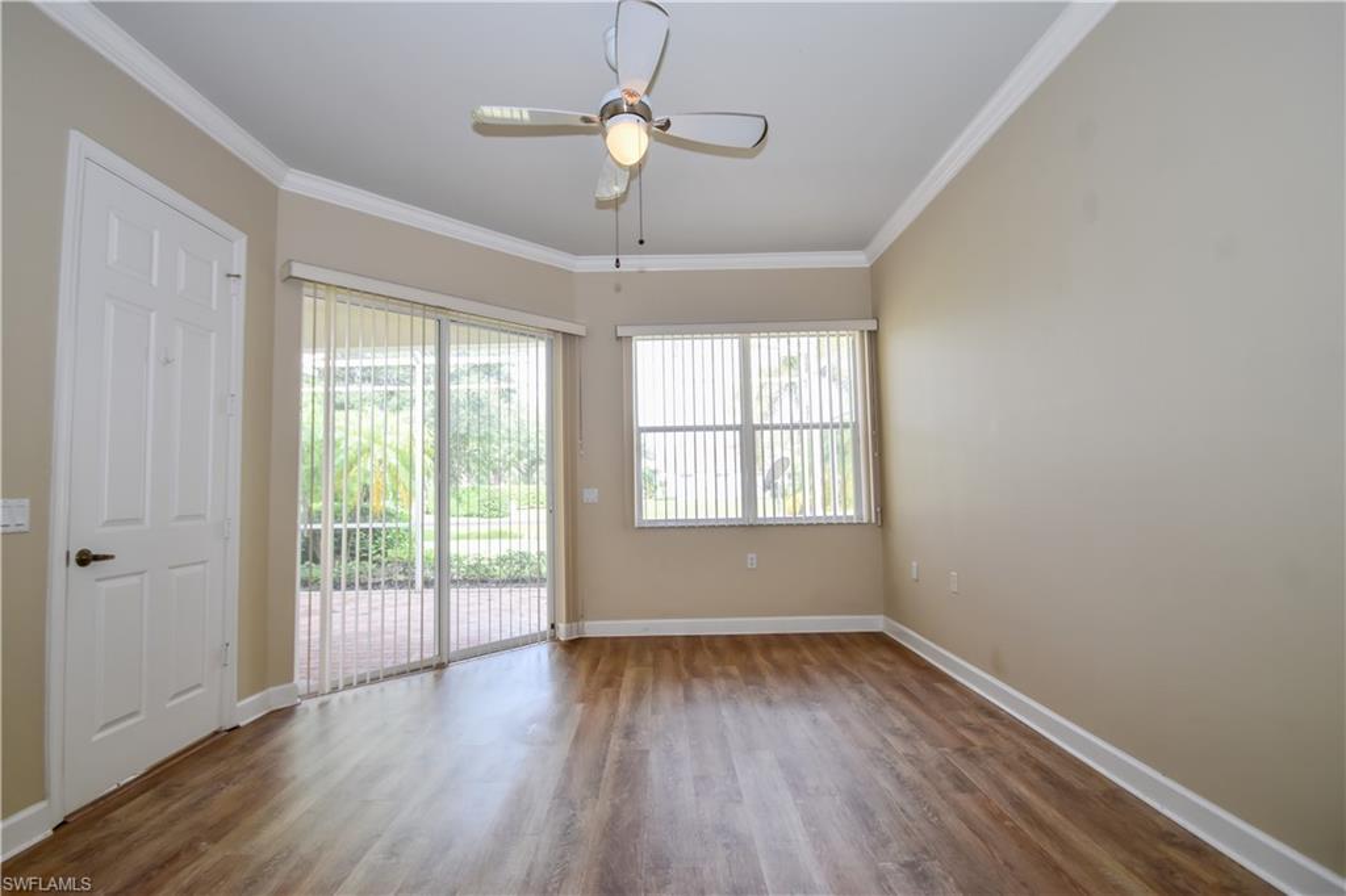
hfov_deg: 100.4
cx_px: 673
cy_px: 448
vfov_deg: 77.3
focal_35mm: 15
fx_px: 561
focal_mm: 10
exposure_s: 1/160
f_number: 6.3
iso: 400
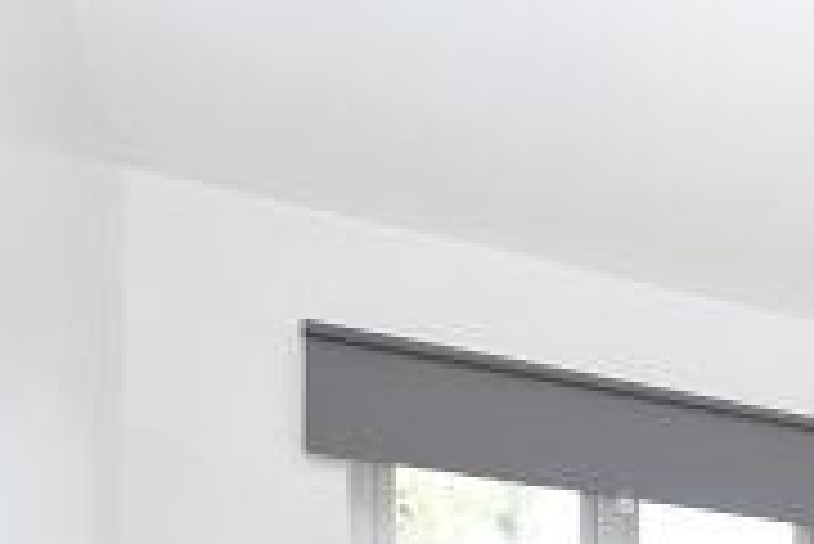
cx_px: 1174
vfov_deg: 20.1
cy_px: 917
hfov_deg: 27.7
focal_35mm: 53
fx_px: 1199
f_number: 5.6
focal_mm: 10
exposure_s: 1/125
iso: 560
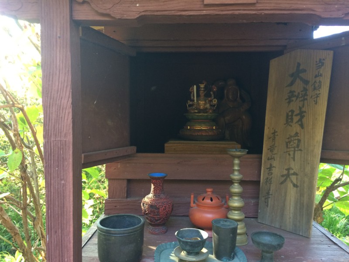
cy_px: 131
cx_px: 174
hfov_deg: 61.7
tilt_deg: -3.0
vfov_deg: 48.2
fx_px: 292
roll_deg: -0.7
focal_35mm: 29
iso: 100
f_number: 2.2
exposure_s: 1/30
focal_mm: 4.15
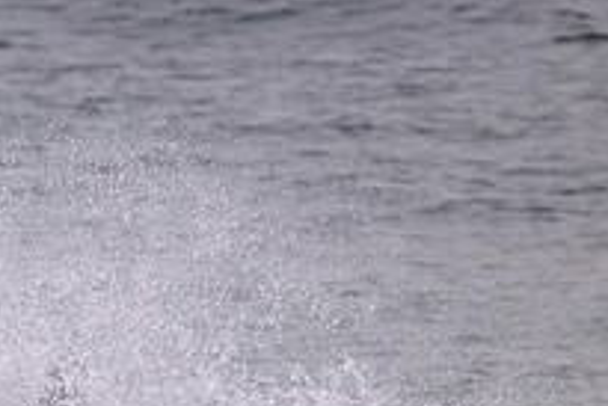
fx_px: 38228
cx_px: -92
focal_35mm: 2262
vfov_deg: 0.6
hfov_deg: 0.9
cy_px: 476
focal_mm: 800
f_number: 11
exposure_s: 1/2000
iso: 900
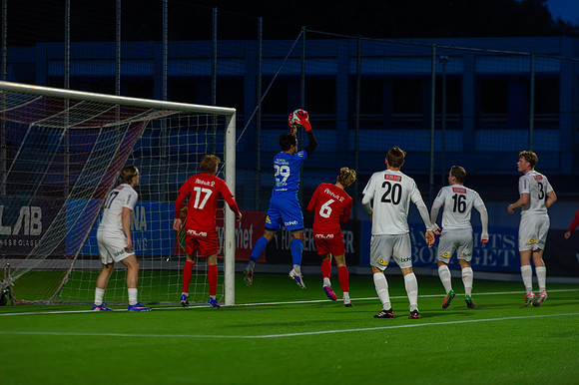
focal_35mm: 200
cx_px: 290
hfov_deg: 10.3
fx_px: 3215
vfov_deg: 6.9
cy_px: 192
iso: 8000
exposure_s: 1/1000
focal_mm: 200
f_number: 3.2
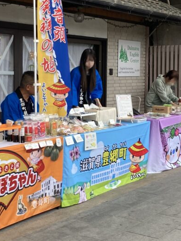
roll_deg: +1.5
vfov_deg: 28.1
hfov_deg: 21.3
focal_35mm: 69
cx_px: 99
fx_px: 480
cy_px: 104
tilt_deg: -3.8
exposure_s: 1/120
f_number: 1.8
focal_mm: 3.99
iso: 32
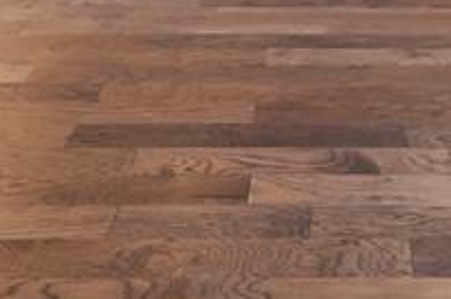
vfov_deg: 16.8
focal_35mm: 60
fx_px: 750
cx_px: 345
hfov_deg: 32.7
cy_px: -301
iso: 200
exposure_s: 1/30
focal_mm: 12
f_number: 8
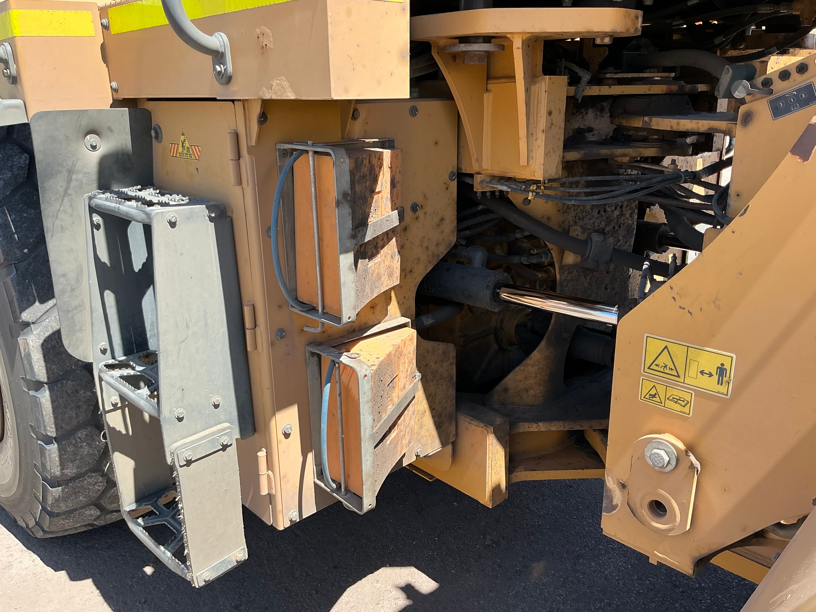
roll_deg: -0.1
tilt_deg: -17.3
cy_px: 306
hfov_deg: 63.4
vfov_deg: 49.7
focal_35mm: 28
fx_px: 660
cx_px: 408
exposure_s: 1/478
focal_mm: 3
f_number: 1.8
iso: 25
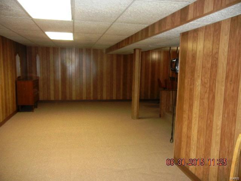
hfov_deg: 60.0
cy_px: 90
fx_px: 209
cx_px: 120
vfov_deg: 46.8
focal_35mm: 30
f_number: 3.5
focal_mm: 5.4
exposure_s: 1/30
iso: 369
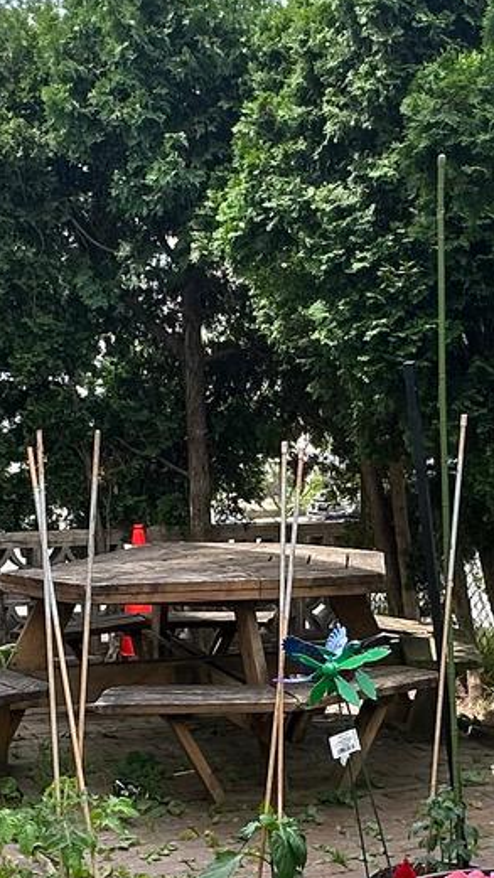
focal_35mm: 60
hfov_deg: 20.0
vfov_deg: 34.2
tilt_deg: -8.9
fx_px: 1397
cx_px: 199
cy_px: 656
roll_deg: -0.2
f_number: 2.2
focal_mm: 2.22
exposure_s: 1/525
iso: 40
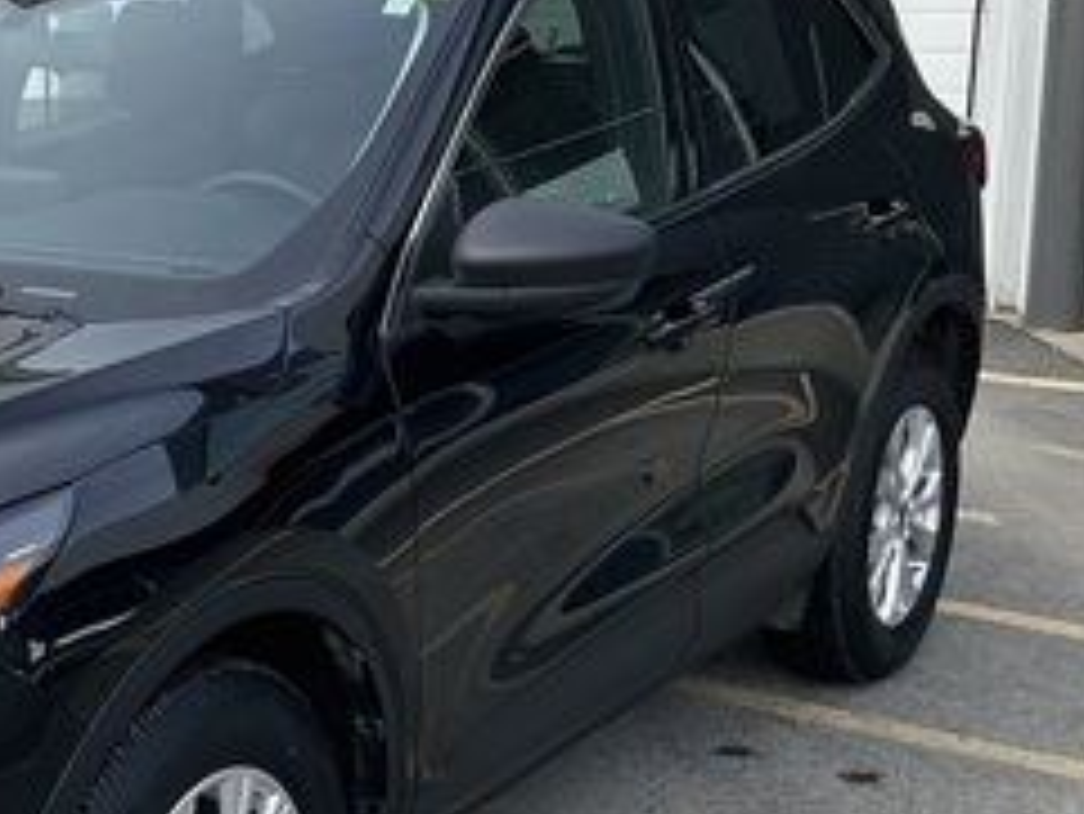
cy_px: 562
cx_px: -13
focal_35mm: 77
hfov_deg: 24.1
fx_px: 2412
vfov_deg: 19.1
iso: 25
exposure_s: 1/749
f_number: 1.8
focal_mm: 3
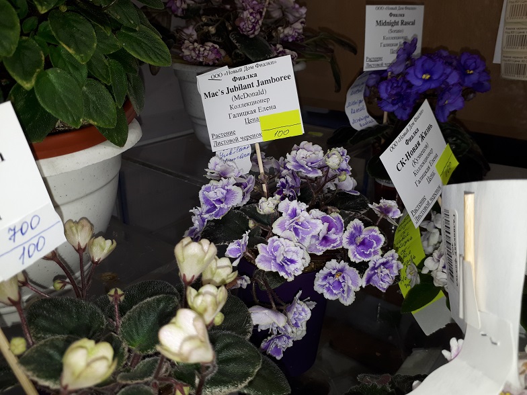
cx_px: 264
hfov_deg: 65.3
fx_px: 411
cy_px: 198
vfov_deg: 51.4
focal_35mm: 27
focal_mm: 3.6
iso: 40
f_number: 1.9
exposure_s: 1/176
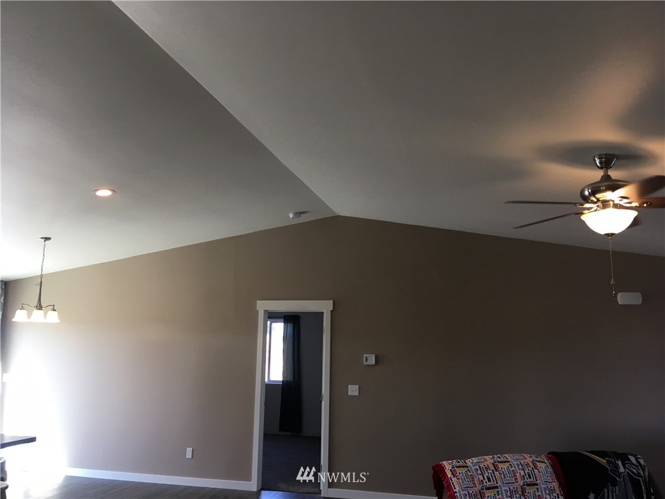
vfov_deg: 48.2
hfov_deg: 61.7
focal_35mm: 29
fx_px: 557
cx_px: 332
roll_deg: -1.2
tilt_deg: +9.4
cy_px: 250
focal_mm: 4.15
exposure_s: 1/30
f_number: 2.2
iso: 25
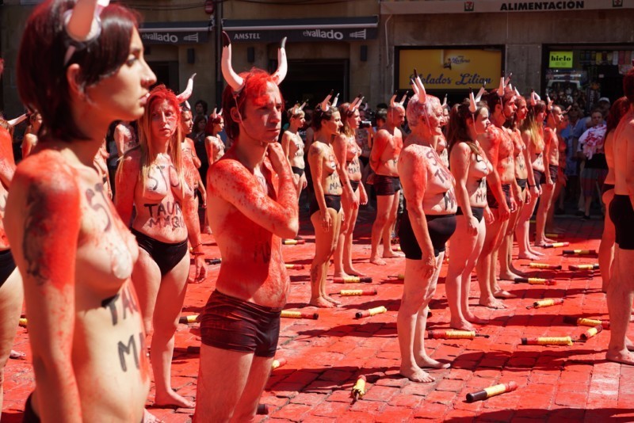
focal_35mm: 50
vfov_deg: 27.0
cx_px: 317
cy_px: 212
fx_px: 881
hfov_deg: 39.6
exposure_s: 1/250
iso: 100
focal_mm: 50
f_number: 7.1
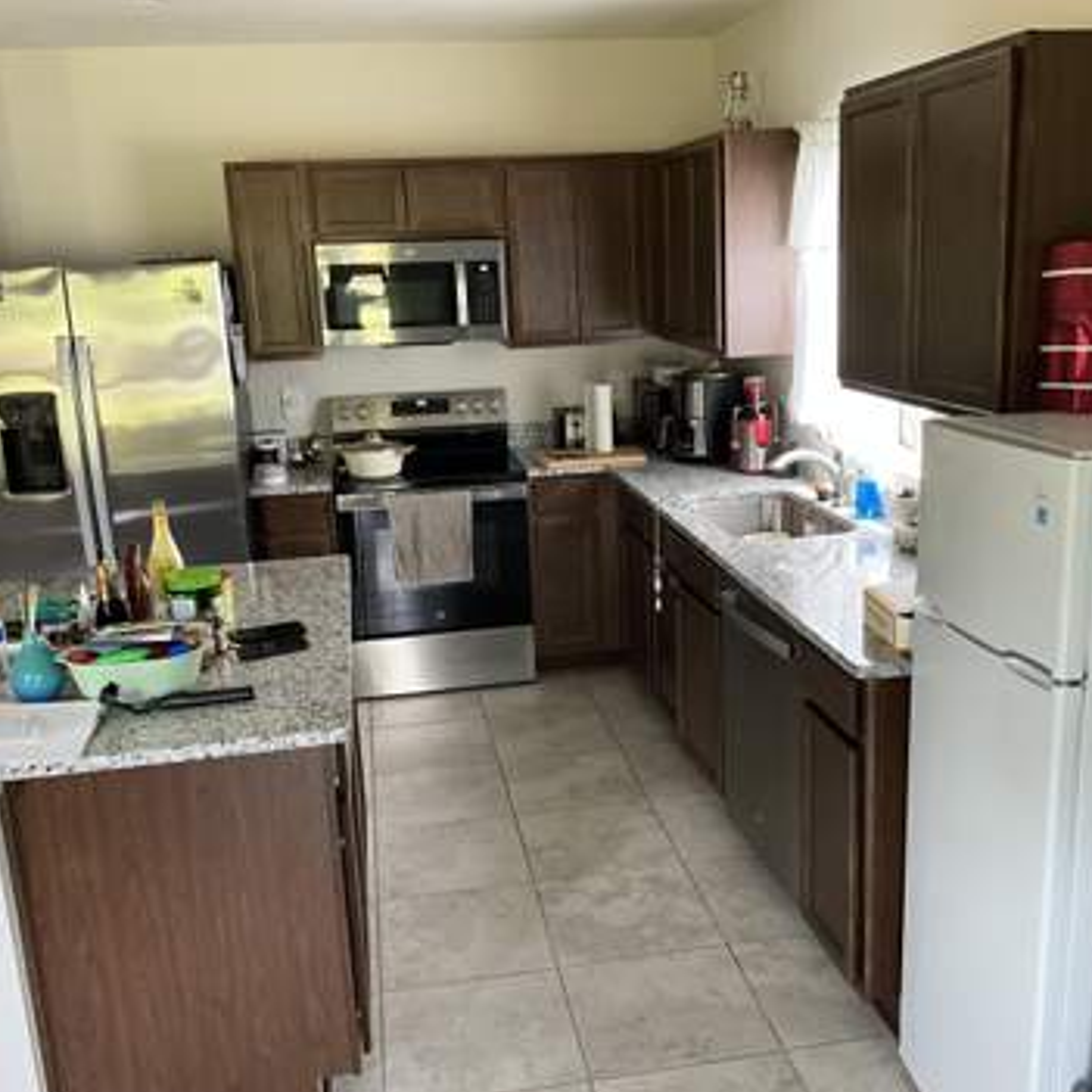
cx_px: 594
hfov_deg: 47.2
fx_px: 1249
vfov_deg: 47.2
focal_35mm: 35
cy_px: 555
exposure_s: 1/60
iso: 125
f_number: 1.8
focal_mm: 3
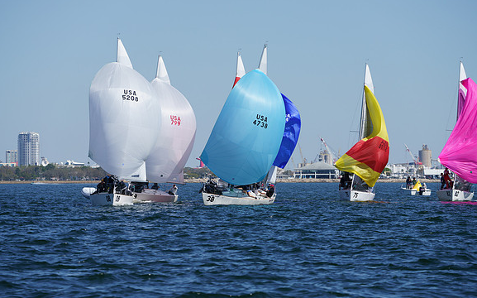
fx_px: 3170
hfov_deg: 8.6
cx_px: 238
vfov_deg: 5.4
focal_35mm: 244
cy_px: 144
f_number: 8
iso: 250
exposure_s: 1/1250
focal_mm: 238
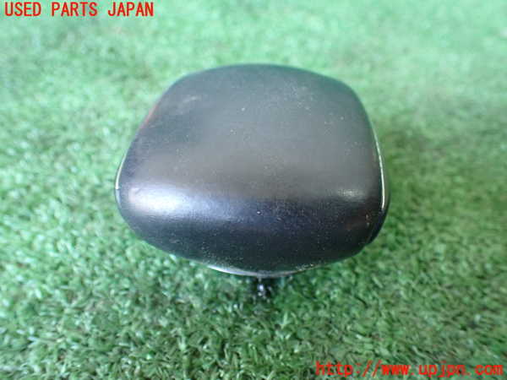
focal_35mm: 30
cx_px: 254
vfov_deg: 46.8
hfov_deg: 60.0
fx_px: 439
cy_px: 190
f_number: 2.3
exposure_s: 1/60
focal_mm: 5.4
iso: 800
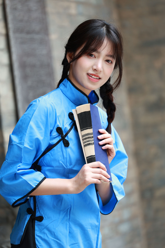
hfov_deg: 7.6
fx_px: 1244
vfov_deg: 11.4
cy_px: 124
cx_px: 82
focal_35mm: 181
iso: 125
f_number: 2.8
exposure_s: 1/200
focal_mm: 182
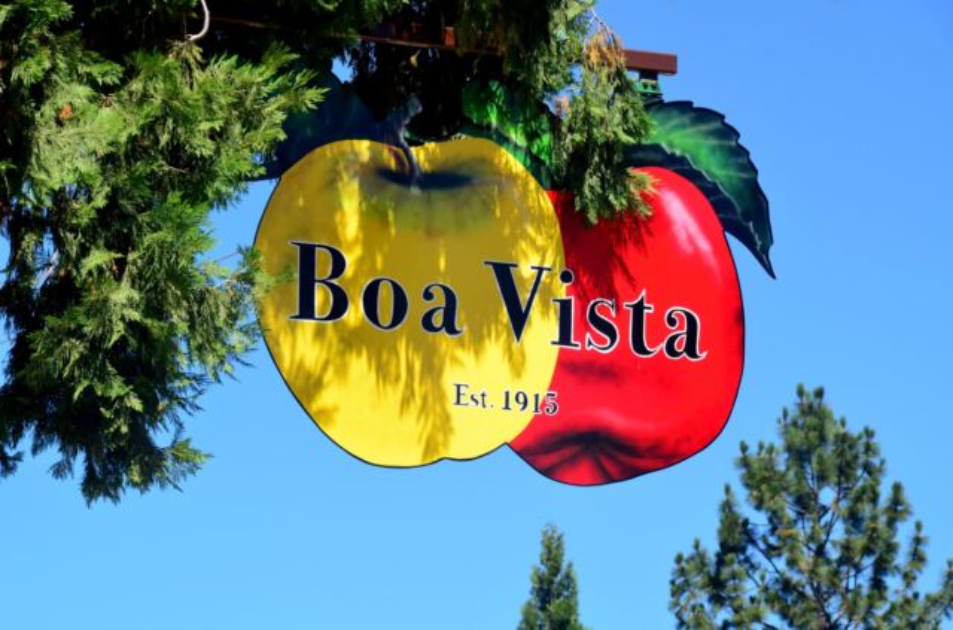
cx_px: 476
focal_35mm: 202
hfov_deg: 10.2
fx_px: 5346
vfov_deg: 6.7
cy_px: 315
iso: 200
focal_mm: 135
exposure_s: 1/125
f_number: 16
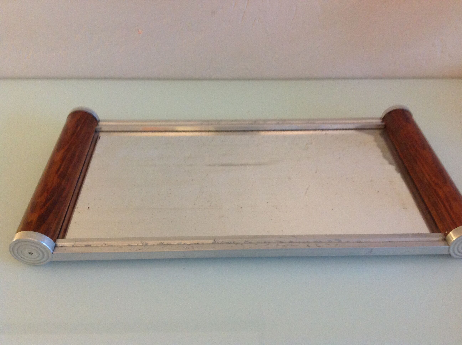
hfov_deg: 52.7
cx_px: 231
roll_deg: -1.1
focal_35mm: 35
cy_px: 172
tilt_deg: -40.8
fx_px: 466
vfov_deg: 40.6
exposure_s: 1/17
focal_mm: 4.28
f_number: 2.4
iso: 250
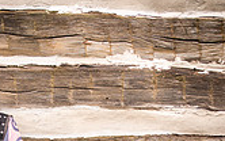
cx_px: 53
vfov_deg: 5.7
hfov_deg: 9.2
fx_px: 1393
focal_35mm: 227
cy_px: 221
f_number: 2.8
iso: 200
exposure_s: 1/60
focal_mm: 82
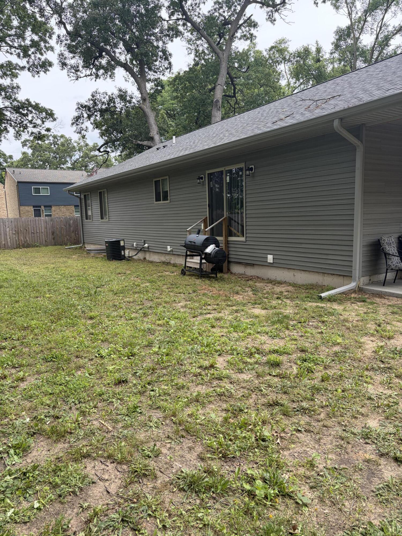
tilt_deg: -6.3
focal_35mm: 26
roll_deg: +1.6
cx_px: 201
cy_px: 268
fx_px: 403
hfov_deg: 53.1
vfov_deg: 67.3
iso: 64
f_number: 1.6
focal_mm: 5.96
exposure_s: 1/945
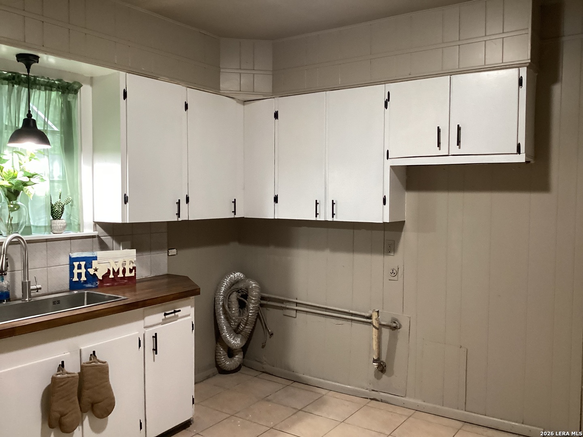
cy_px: 218
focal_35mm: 31
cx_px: 292
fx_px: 522
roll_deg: +0.6
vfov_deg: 45.4
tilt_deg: -2.4
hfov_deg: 58.4
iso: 250
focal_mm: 3.3
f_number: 2.4
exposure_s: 1/60
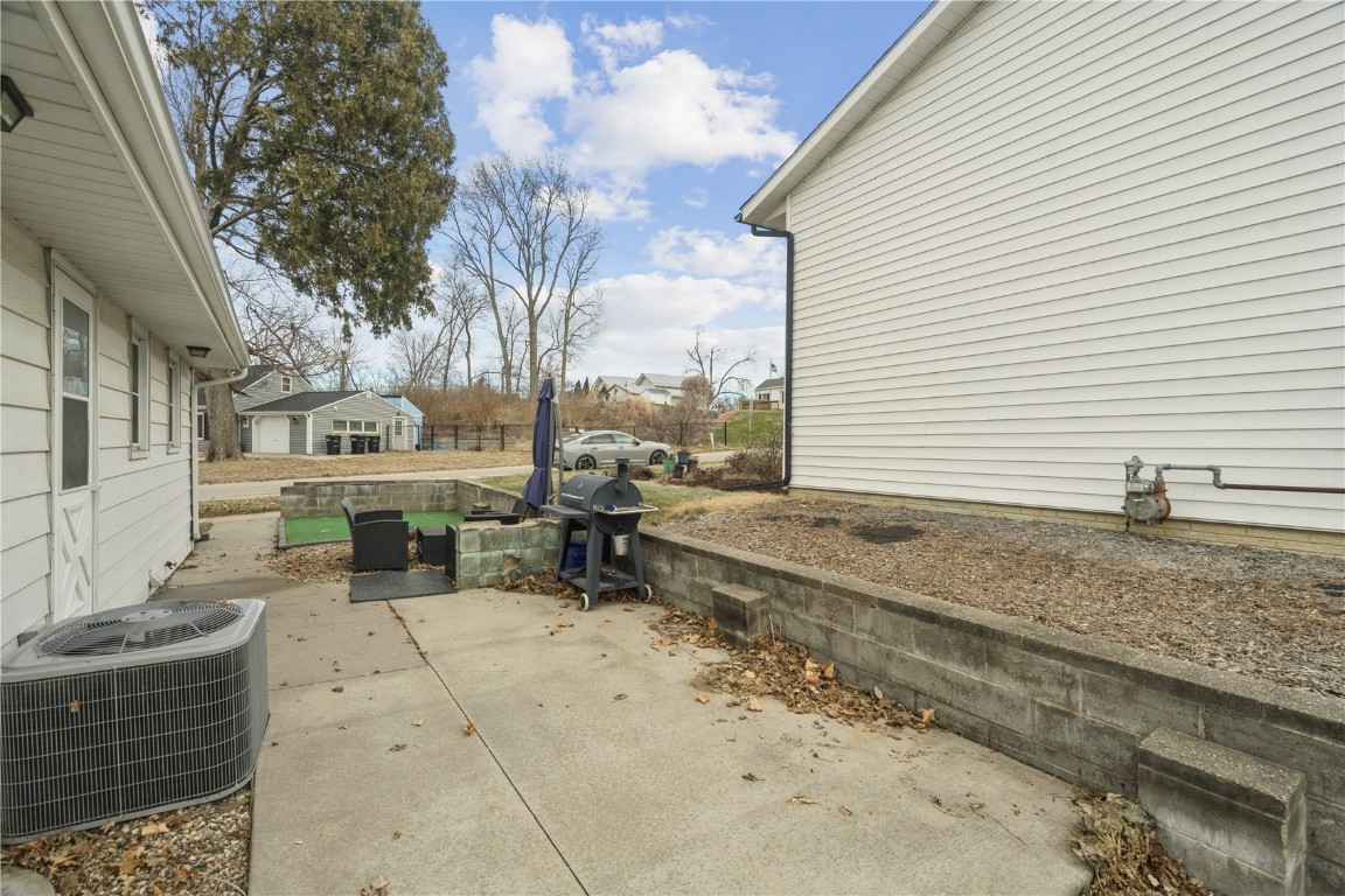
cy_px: 448
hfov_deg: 96.7
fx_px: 598
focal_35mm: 16
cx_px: 672
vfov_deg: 73.7
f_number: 10
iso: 400
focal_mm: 16
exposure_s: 1/125
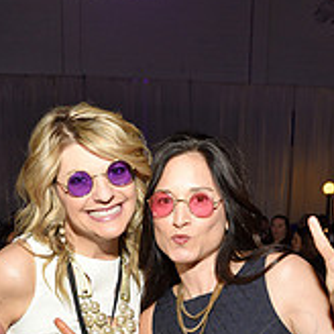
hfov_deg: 30.5
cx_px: 134
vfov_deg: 27.5
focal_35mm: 56
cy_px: 381
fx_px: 611
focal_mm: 24
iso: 200
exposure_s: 1/60
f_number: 5
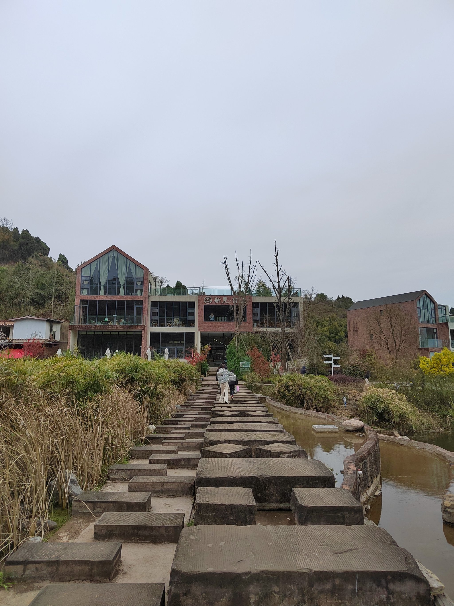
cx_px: 227
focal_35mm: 23
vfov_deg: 73.9
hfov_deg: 58.9
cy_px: 303
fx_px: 402
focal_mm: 5.52
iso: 438
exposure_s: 1/2000
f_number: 1.9
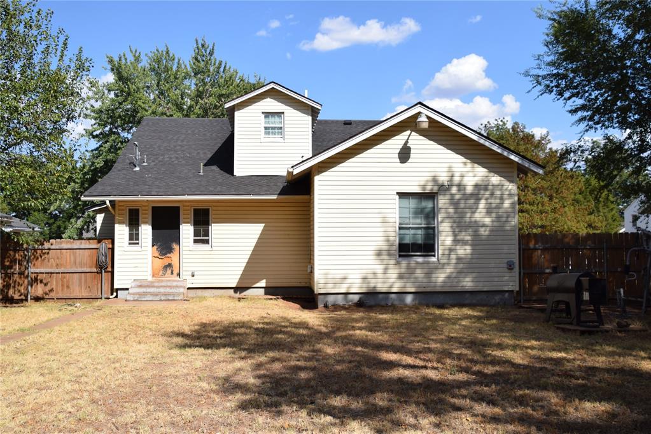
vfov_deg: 36.9
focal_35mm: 36
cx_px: 326
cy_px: 217
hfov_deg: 53.1
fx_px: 651
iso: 400
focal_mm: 24
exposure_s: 1/2000
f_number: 7.1
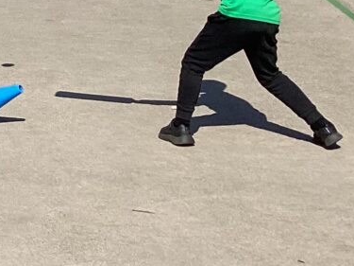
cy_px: 9
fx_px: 1370
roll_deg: -0.1
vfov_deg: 11.0
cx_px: -282
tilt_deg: -9.2
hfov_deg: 13.3
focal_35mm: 134
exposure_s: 1/2092
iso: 25
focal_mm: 3.3
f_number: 2.4
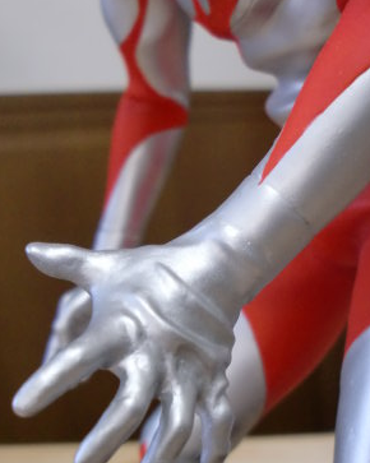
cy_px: 281
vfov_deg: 30.4
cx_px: 191
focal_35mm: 62
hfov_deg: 24.6
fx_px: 849
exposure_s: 1/50
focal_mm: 6.3
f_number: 2.8
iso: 400
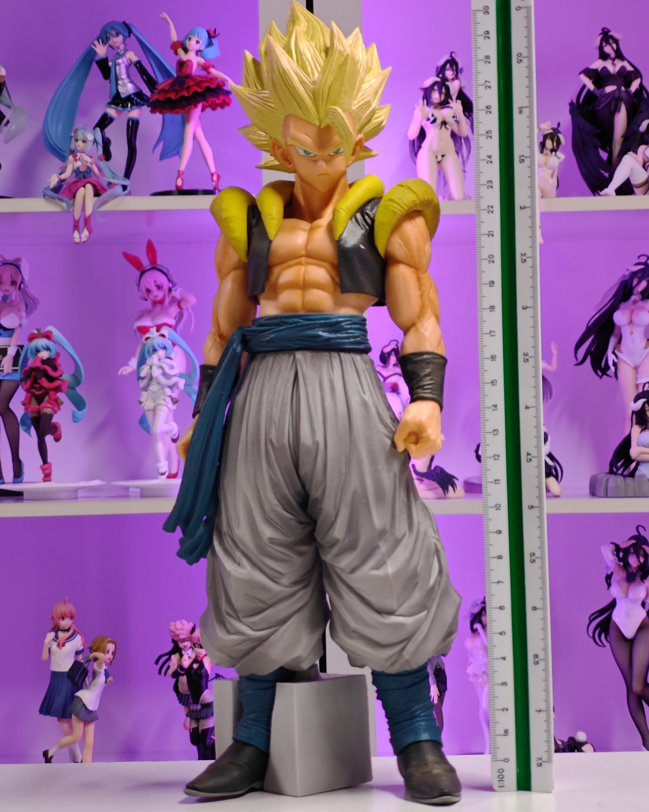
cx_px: 327
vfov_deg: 22.7
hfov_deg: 18.3
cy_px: 398
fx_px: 2017
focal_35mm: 84
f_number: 2.4
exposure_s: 1/18.9
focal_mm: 7.48
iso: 400
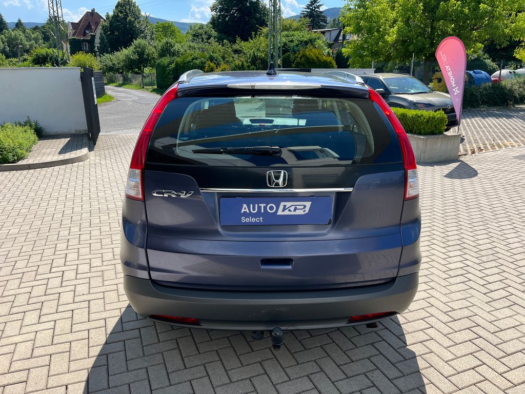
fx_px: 394
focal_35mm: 26
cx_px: 262
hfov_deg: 67.3
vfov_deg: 53.1
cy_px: 197
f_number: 1.6
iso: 50
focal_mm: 5.1
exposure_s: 1/1862
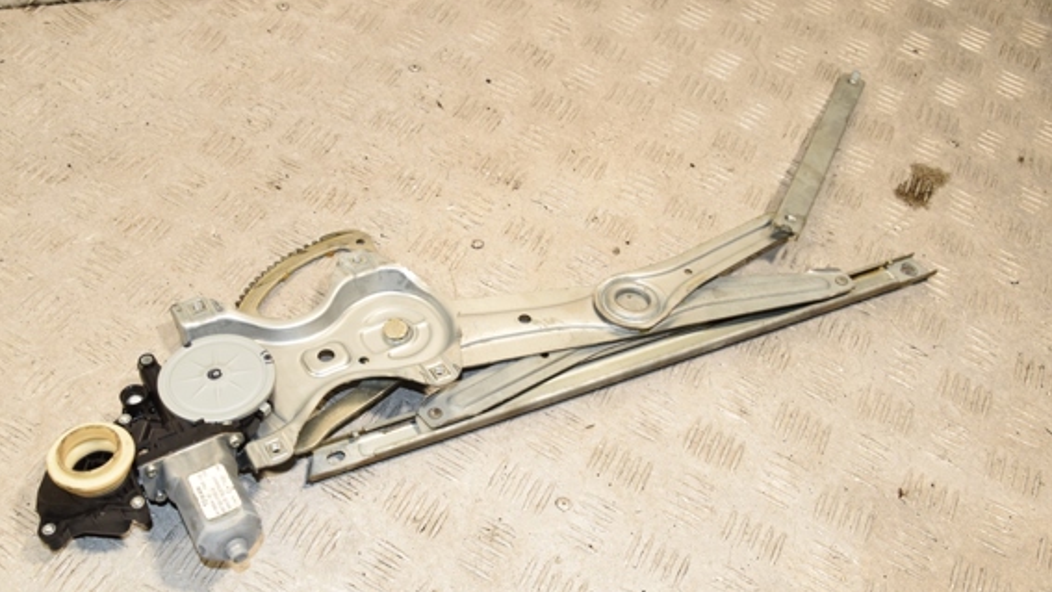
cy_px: 336
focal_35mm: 39
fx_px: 1088
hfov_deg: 51.5
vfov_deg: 30.4
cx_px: 460
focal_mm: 22
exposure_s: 1/200
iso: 800
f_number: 9
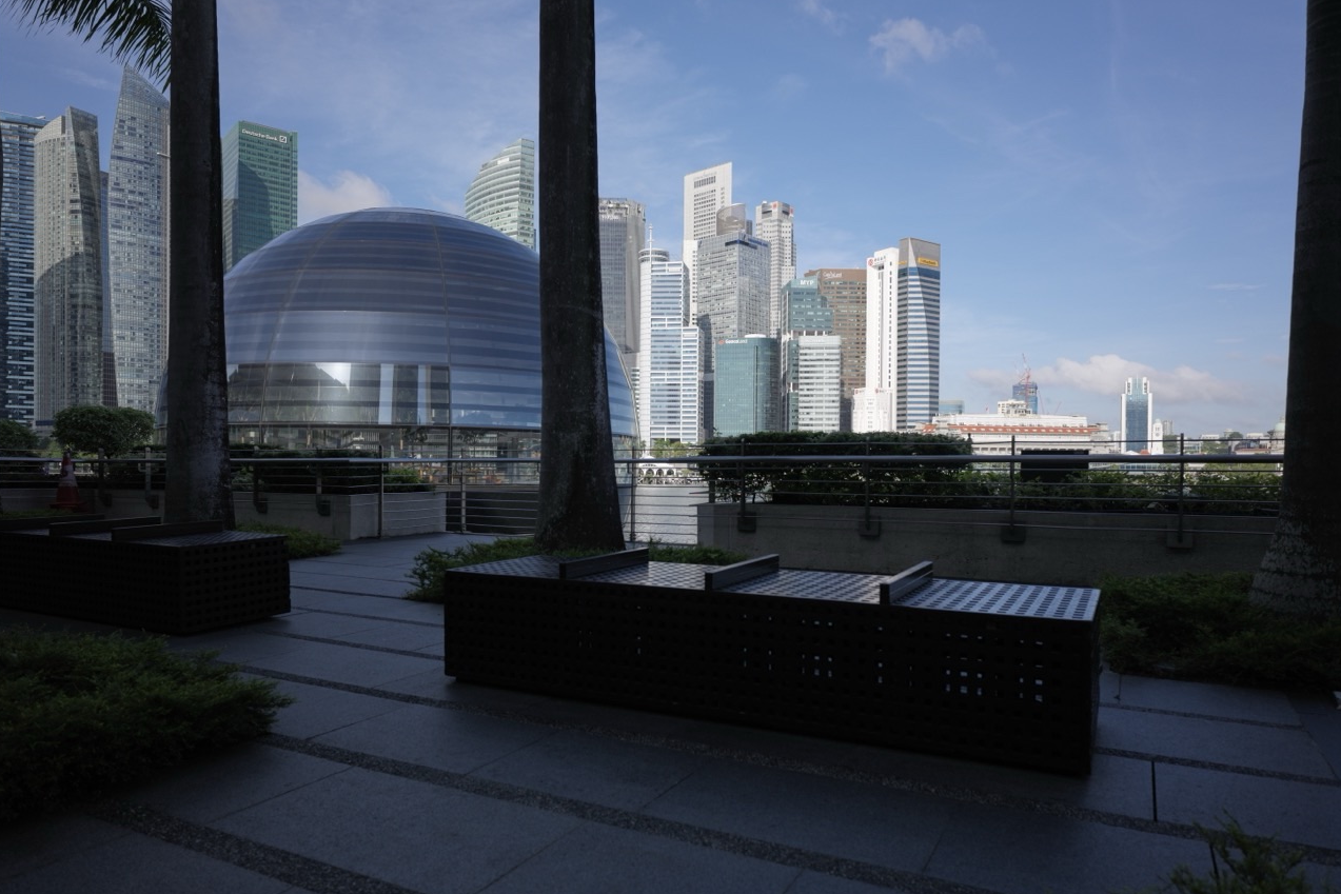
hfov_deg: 76.1
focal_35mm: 23
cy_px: 479
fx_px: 857
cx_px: 669
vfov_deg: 55.1
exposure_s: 1/800
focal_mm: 28
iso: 200
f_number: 5.6
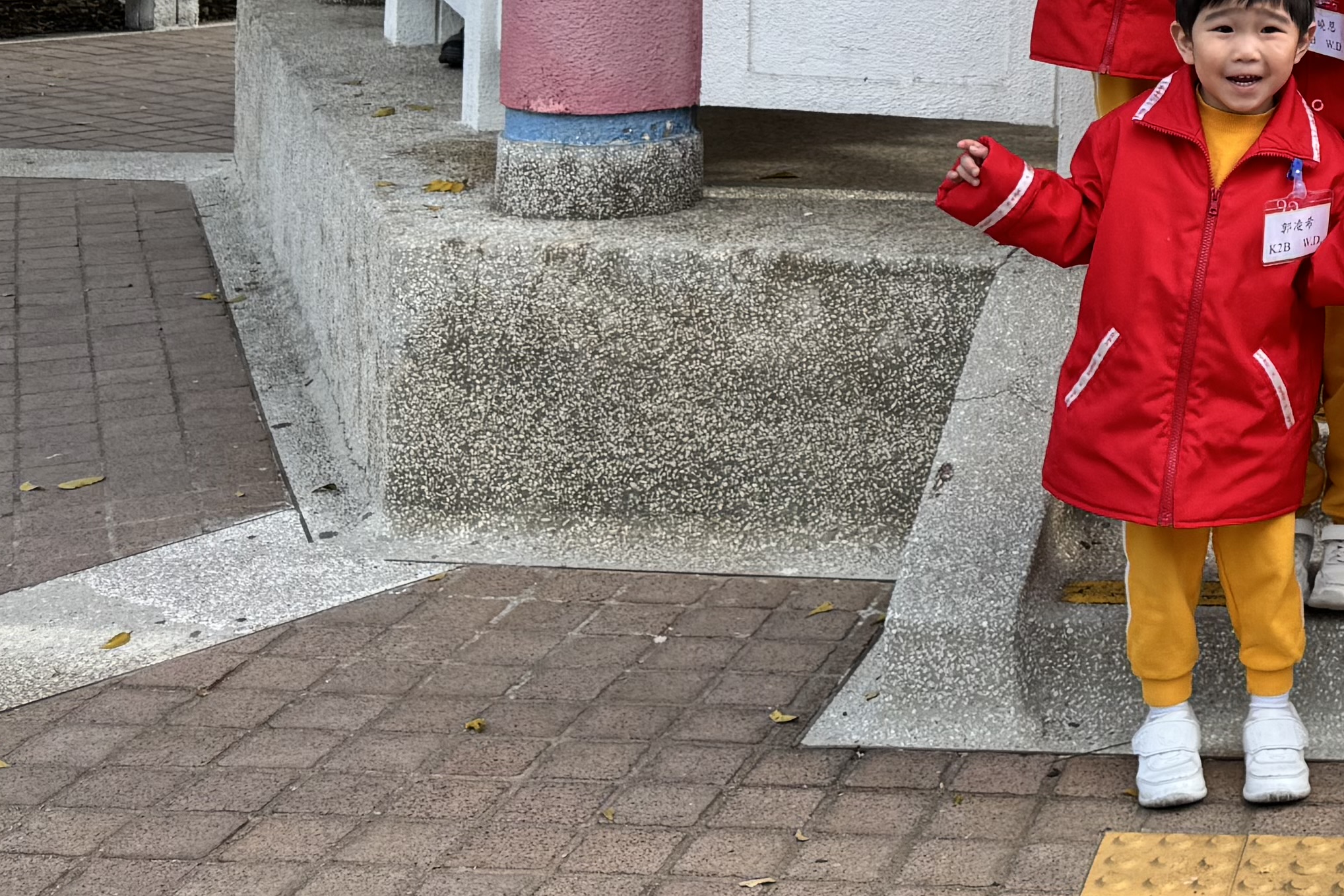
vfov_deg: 18.6
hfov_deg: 25.7
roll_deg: -2.5
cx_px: 1637
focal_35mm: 70
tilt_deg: -2.1
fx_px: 2613
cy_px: -117
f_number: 1.78
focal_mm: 6.76
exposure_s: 1/773
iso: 80
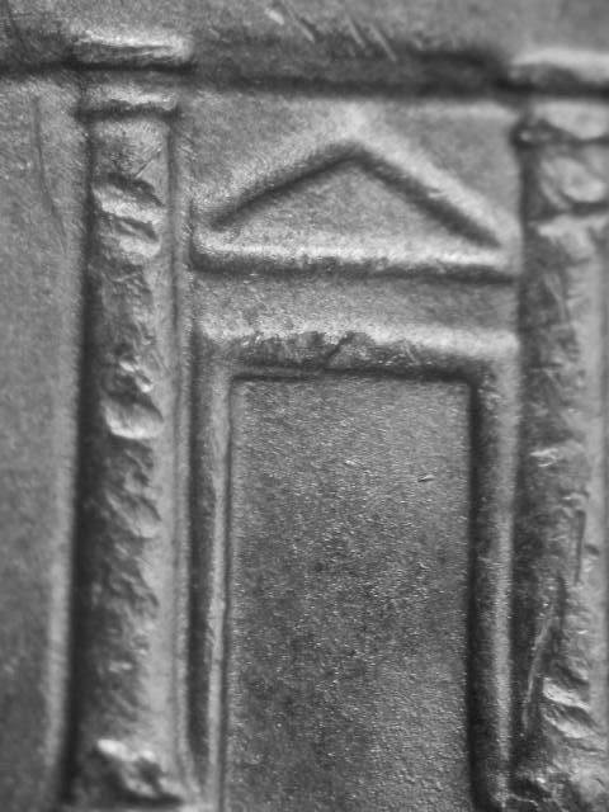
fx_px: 3143
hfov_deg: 11.1
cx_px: 304
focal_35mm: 134
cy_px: 406
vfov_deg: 14.7
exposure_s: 1/13.8
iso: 100
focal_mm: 27.7
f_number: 4.6
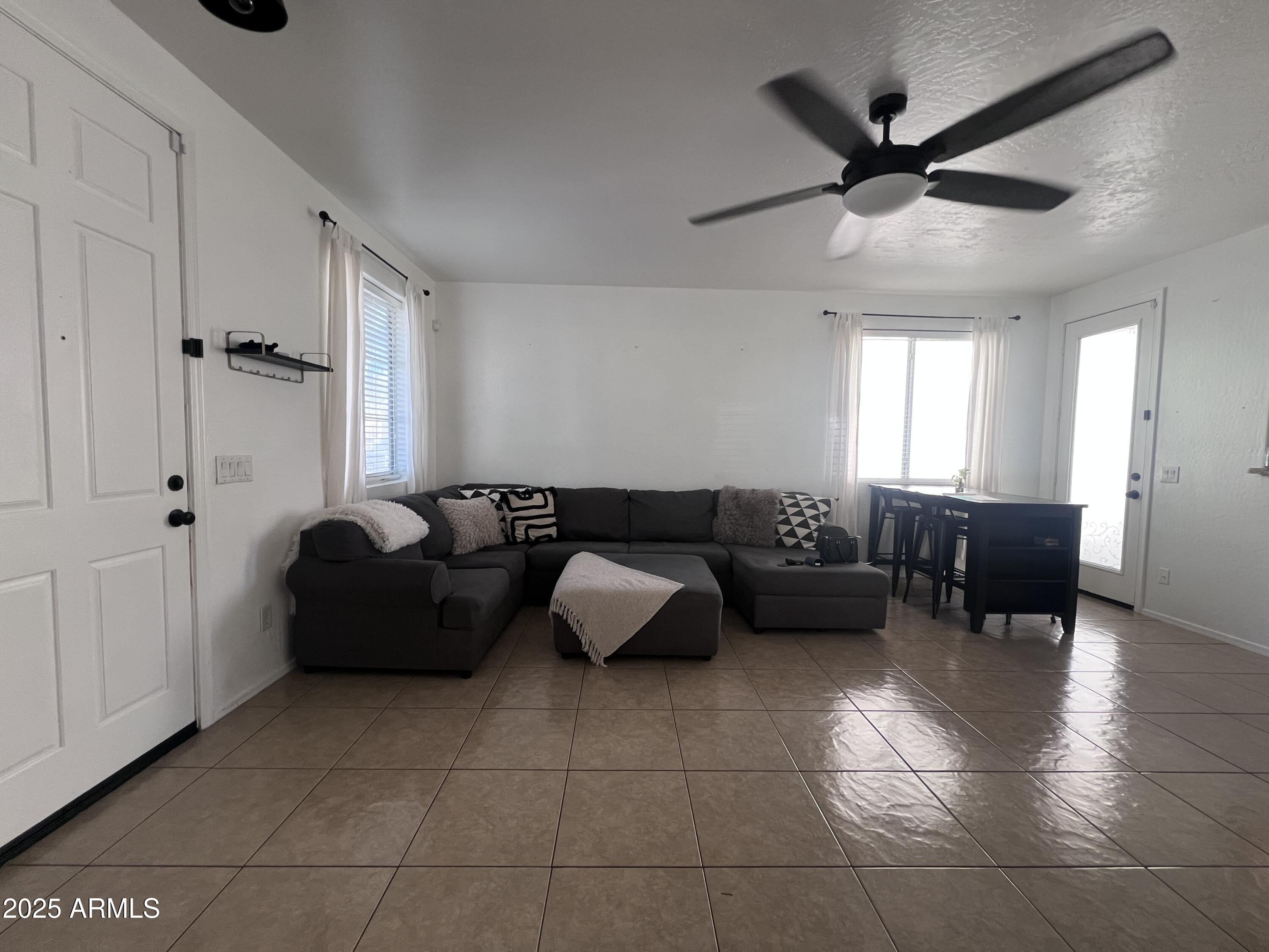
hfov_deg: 106.2
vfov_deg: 89.9
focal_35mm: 13
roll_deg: -0.1
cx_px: 634
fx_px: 477
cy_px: 476
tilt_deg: -2.9
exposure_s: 1/120
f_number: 1.8
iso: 200
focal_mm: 1.57
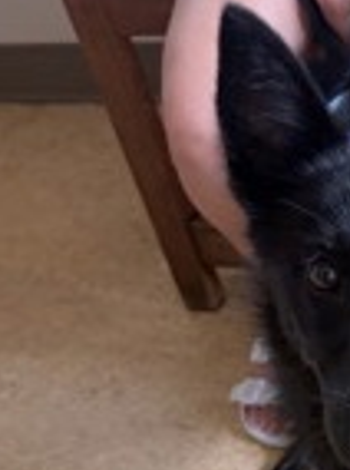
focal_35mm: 77
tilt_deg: -45.7
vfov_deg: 23.7
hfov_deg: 18.0
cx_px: 434
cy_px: 526
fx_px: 1041
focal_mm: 5.96
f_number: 1.6
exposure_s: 1/122
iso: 64
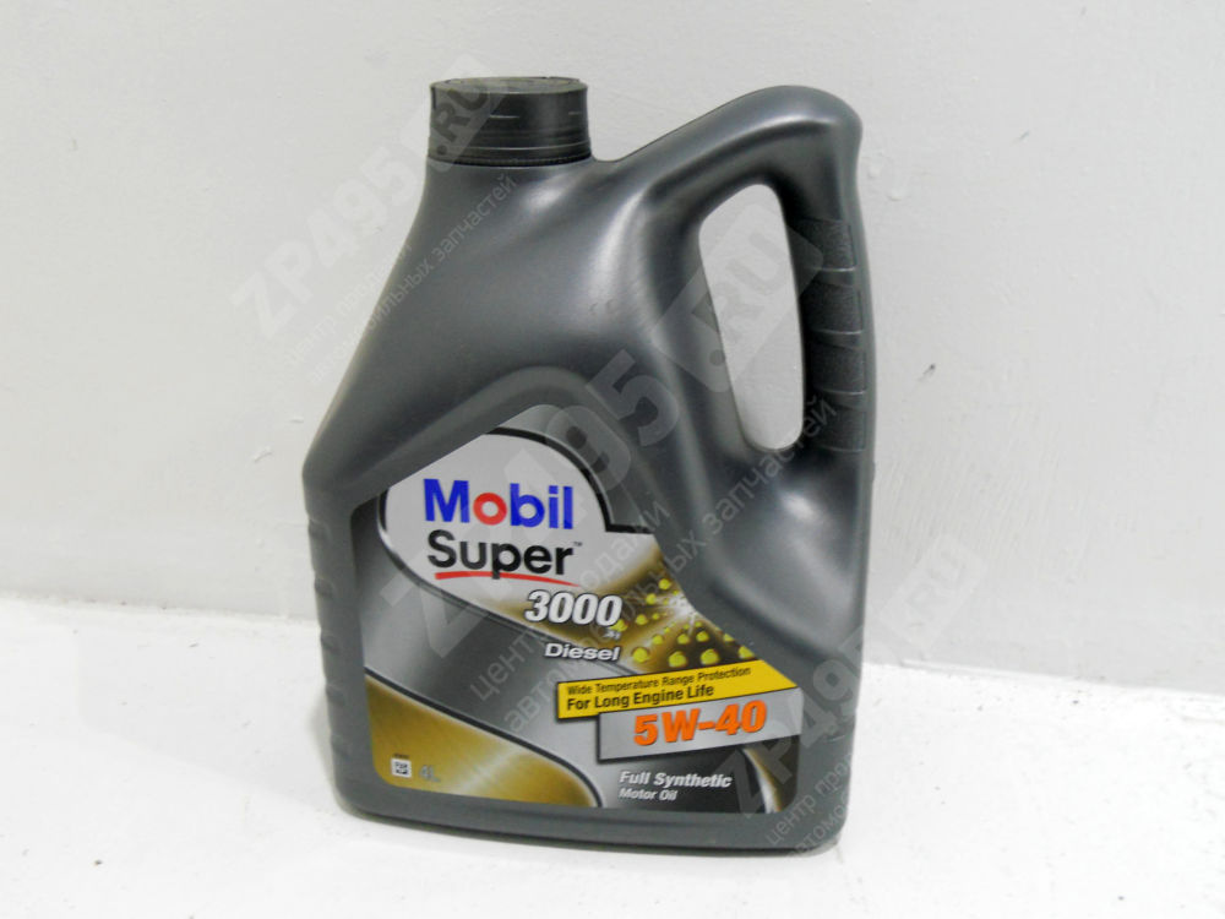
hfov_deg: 56.8
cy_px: 460
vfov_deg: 44.2
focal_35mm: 32
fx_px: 1132
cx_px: 612
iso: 320
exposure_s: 1/30
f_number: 3.5
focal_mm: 5.8
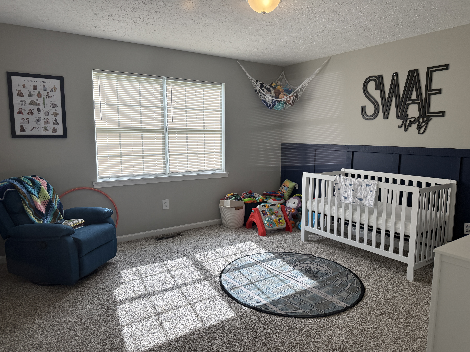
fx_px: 326
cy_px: 176
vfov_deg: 56.8
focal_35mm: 24
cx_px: 235
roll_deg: +0.0
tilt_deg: -7.5
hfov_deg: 71.6
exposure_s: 1/563
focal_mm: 6.76
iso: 80
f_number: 1.78
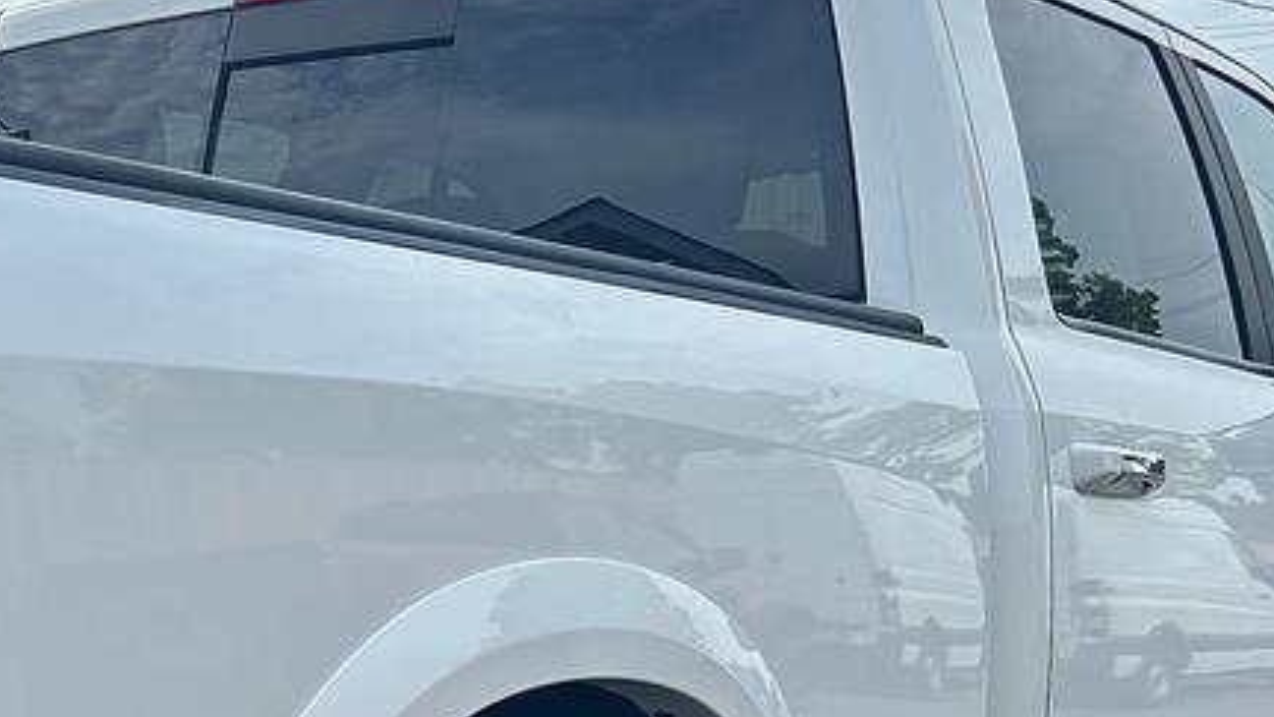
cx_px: 9
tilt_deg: -8.0
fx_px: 2838
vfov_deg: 13.9
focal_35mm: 84
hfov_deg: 24.2
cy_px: 918
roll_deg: +1.2
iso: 50
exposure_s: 1/3356
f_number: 1.5
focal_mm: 5.7
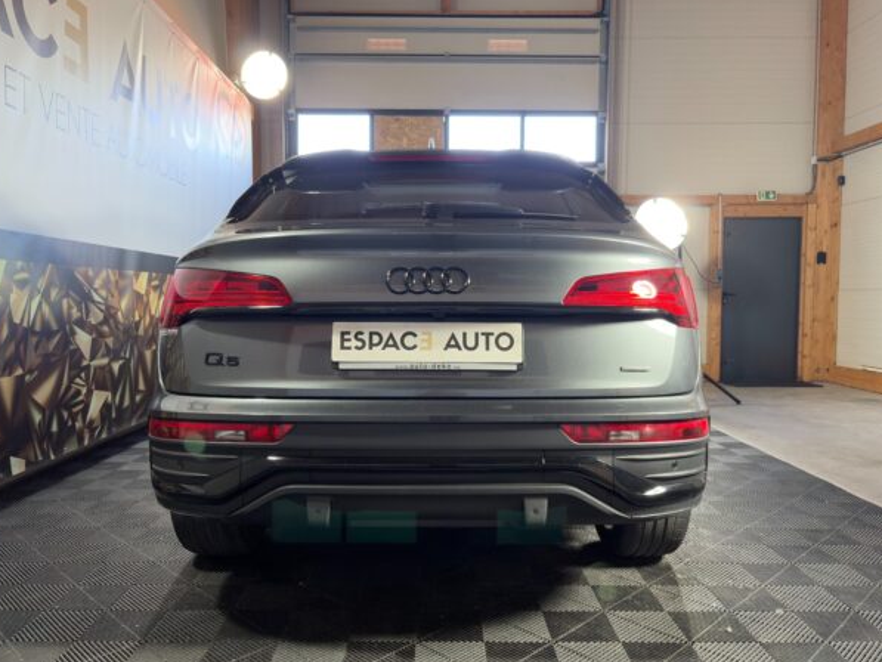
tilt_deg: -2.3
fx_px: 688
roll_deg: +0.2
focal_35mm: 27
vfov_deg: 51.4
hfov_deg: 65.3
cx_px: 436
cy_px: 330
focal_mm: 5.96
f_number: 1.6
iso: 200
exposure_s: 1/33
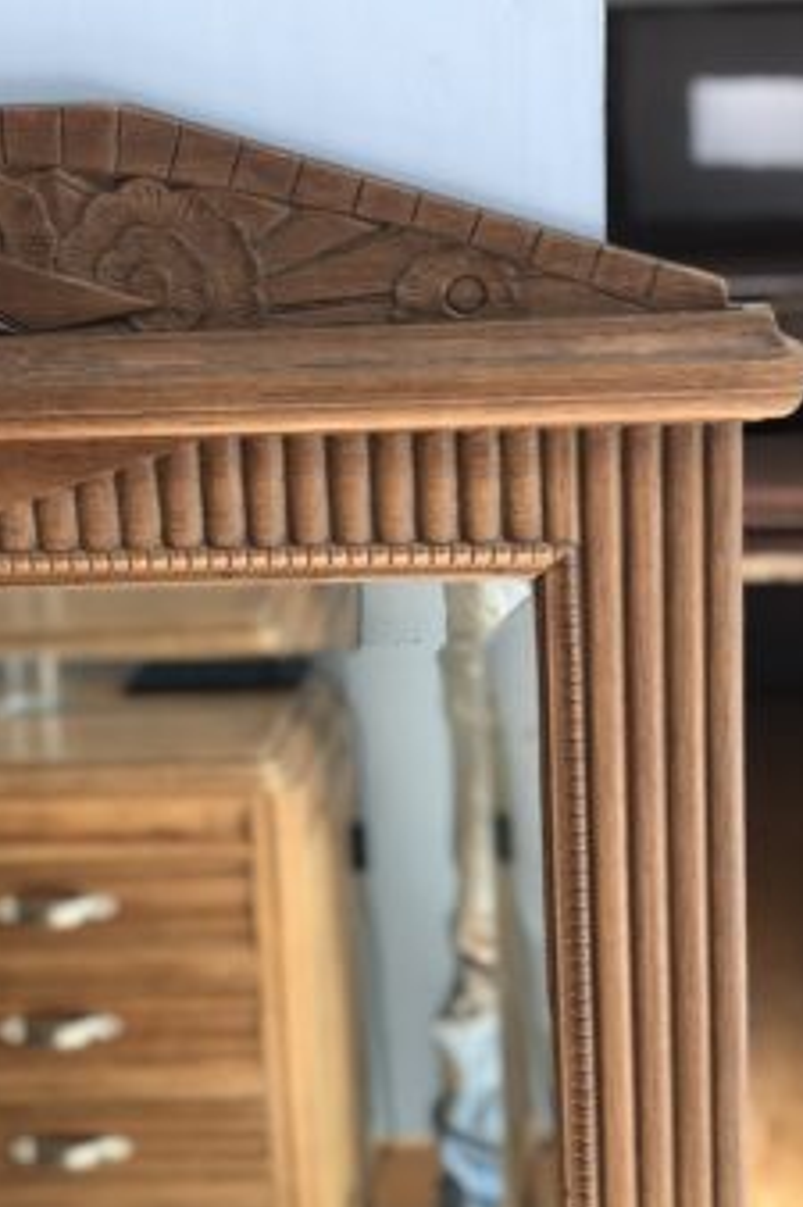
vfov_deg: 31.4
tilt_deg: -19.2
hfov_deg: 21.2
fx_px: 2143
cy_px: 564
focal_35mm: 64
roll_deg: +2.9
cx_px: 393
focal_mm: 6
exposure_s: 1/60
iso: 64
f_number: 2.4
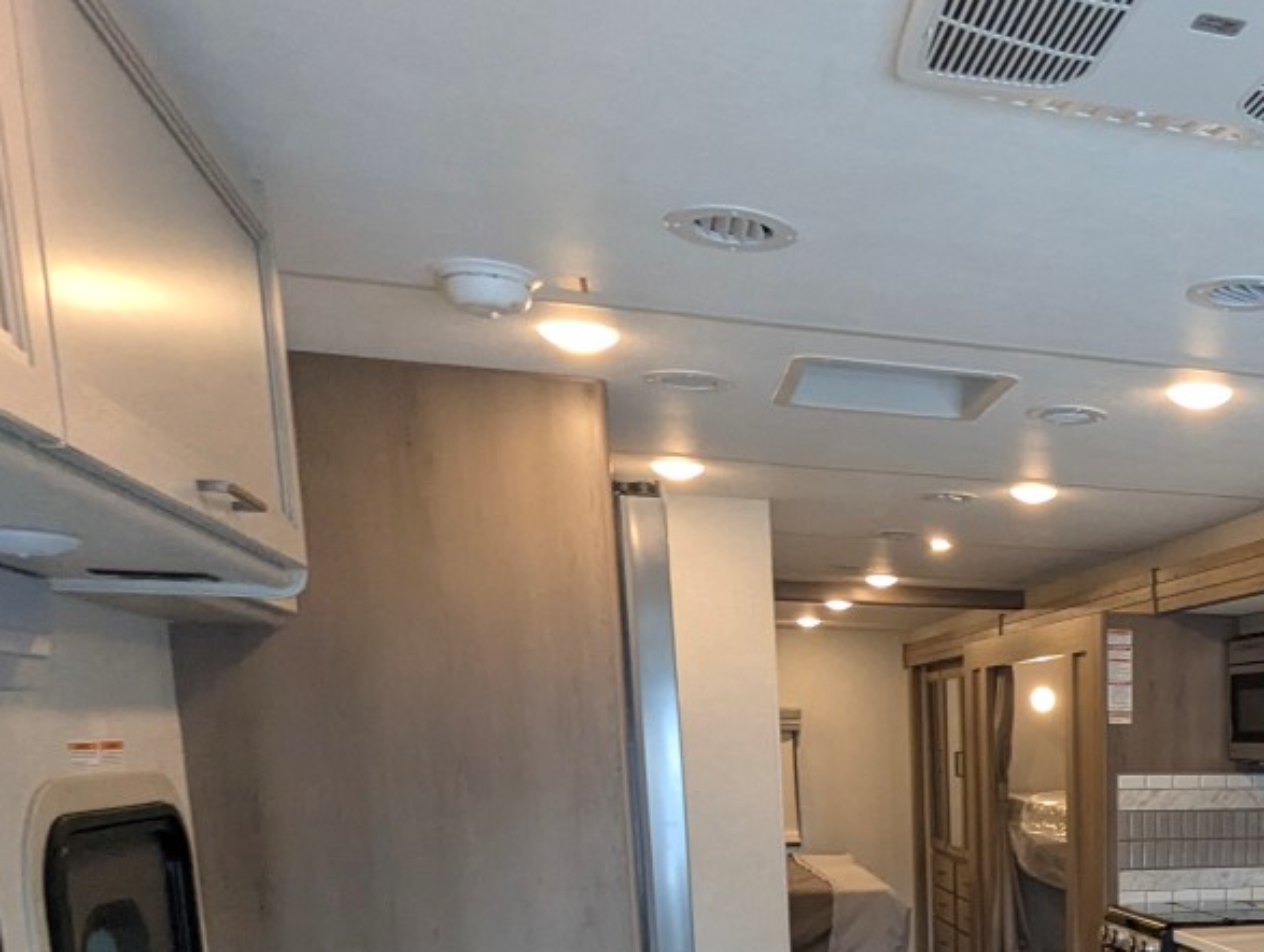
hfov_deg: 43.9
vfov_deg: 33.9
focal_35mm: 38
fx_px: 1390
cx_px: 1177
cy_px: 991
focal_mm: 2.35
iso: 302
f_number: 2.2
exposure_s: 1/157
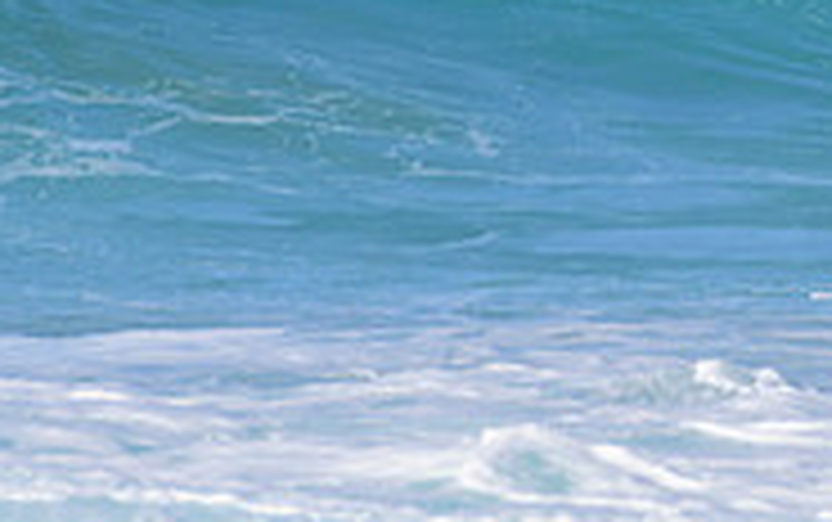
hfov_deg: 0.9
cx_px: 1300
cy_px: -124
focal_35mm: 2395
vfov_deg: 0.5
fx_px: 54355
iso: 280
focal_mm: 500
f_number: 5.6
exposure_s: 1/2000
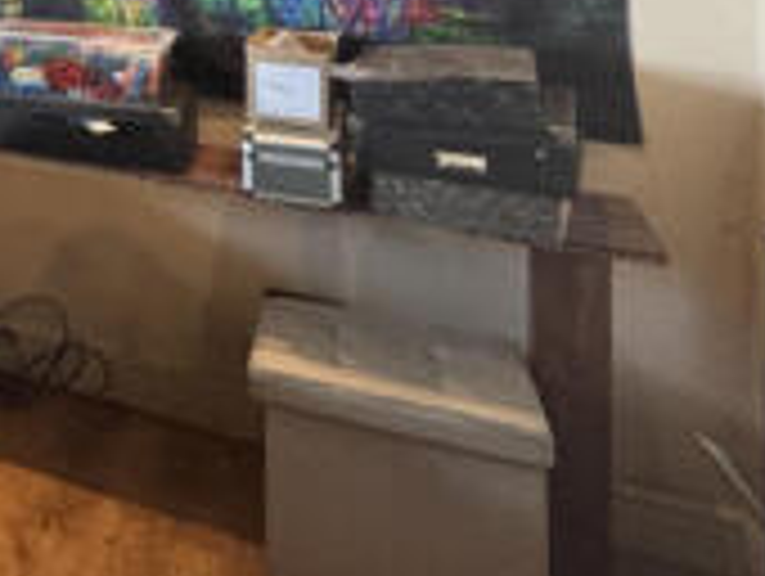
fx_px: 1062
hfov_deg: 24.9
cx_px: -493
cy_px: -133
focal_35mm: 48
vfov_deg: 26.6
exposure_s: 1/100
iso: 200
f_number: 2.2
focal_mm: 2.22
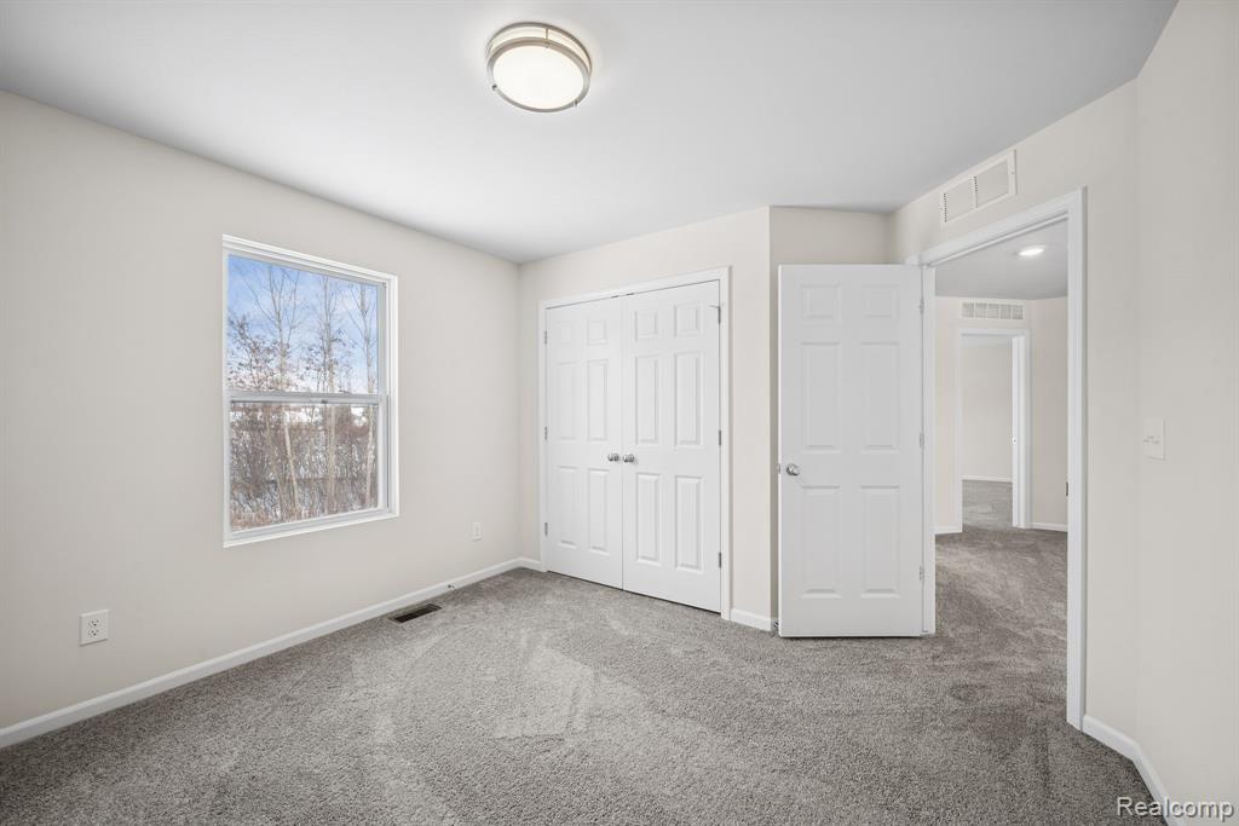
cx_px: 620
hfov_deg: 104.2
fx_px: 482
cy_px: 413
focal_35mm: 14
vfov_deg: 81.2
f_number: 9
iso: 100
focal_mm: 14
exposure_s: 1/3
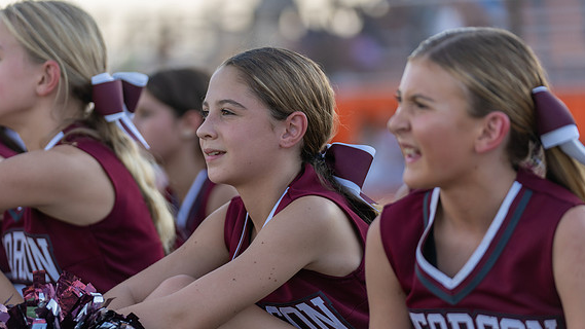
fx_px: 2792
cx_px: 234
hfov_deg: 12.0
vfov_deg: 6.7
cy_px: 169
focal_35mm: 180
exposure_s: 1/500
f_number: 2.8
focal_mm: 142
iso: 100
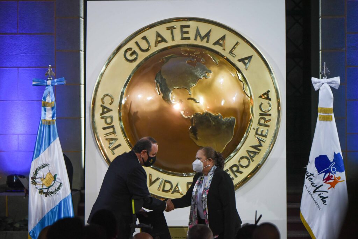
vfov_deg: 8.3
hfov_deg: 12.4
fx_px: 1642
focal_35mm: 165
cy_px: 120
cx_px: 179
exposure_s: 1/640
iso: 2500
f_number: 5
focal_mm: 165
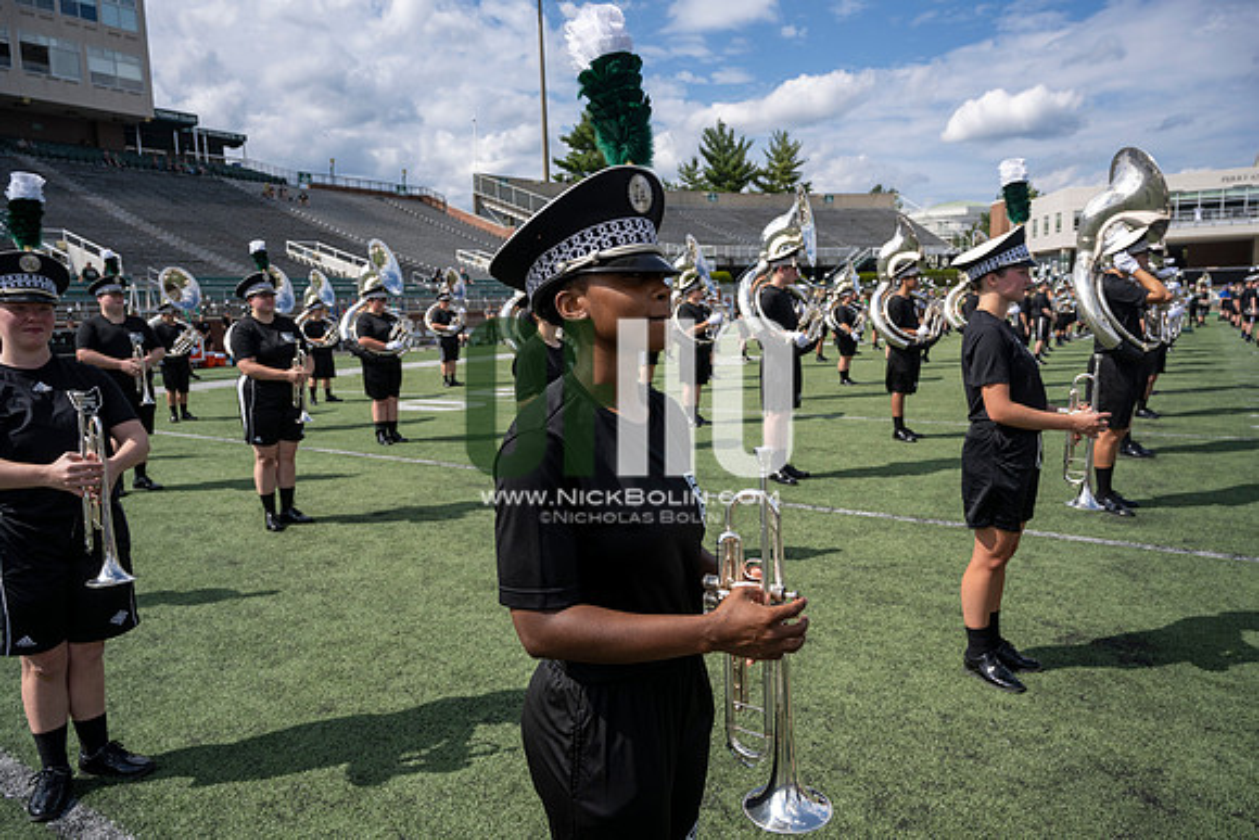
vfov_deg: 53.2
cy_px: 420
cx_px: 630
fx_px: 839
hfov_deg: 73.7
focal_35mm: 24
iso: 200
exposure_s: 1/1600
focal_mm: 24
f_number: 5
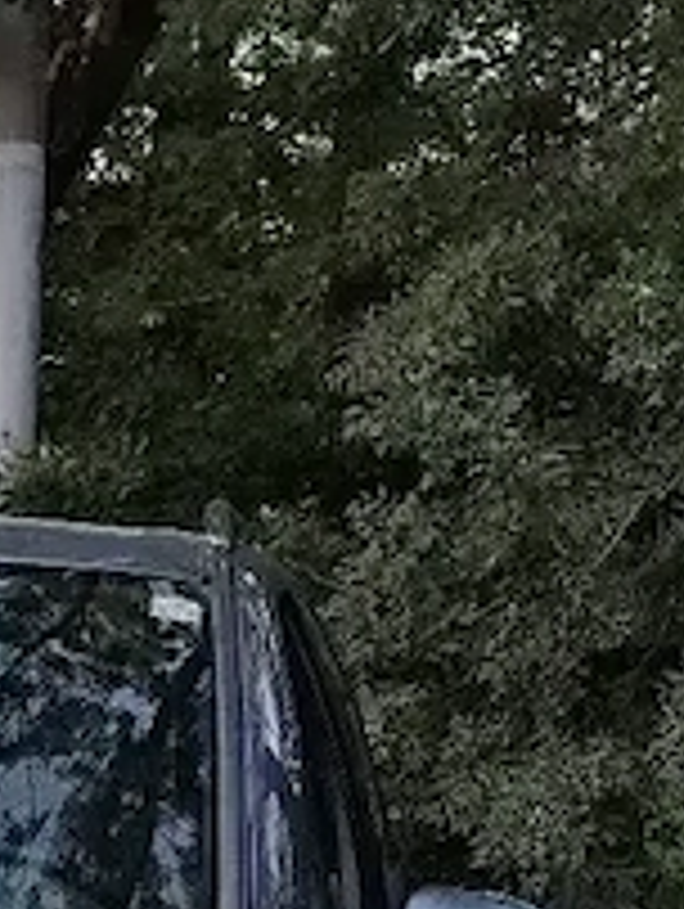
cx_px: -518
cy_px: 936
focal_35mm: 91
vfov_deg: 20.7
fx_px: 2392
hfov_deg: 14.5
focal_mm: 5.54
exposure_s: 1/111
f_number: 1.8
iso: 40
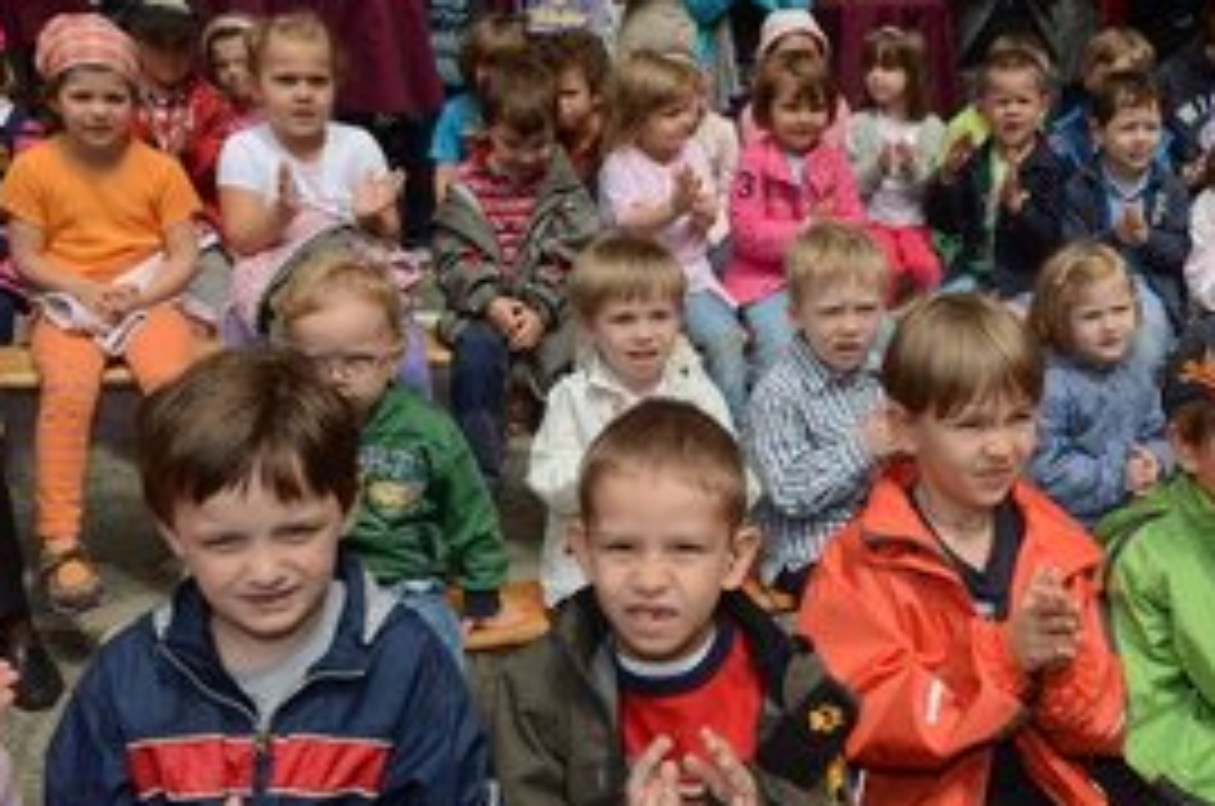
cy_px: 459
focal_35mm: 50
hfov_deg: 38.4
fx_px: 1684
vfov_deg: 26.9
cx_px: 945
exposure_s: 1/250
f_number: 7.1
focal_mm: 20
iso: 100
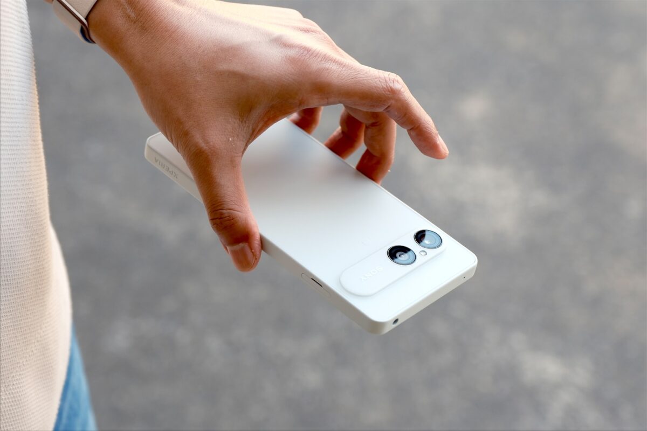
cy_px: 216
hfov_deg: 28.1
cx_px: 324
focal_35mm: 72
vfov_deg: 18.9
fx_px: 1294
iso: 320
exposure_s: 1/150
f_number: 4
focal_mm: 48.2
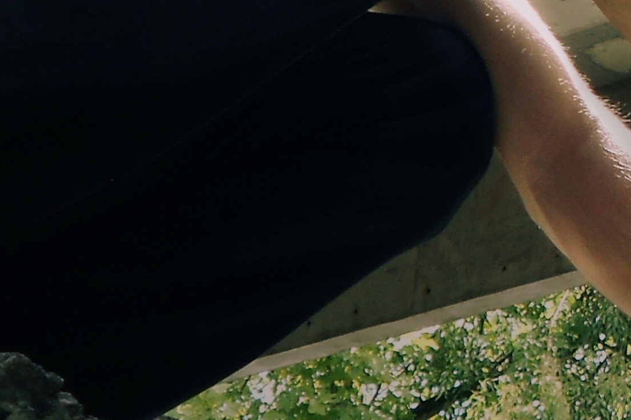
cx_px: 1061
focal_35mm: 174
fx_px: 3050
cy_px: 44
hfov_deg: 11.2
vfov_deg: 7.9
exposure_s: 1/125
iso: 80
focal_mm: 7.9
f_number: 4.2
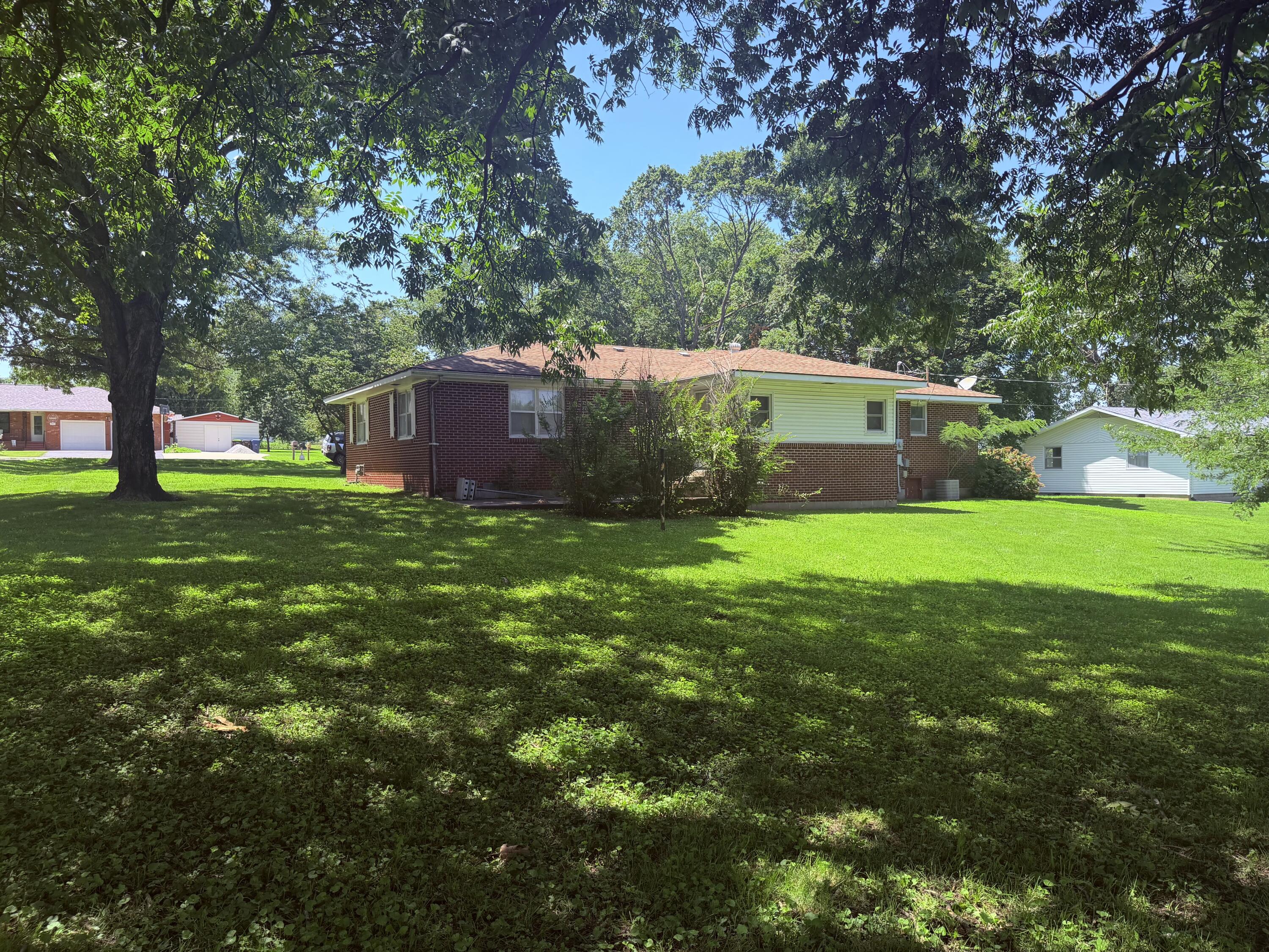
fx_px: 880
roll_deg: +1.5
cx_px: 634
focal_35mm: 24
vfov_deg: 56.8
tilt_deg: +0.4
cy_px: 476
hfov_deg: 71.6
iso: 100
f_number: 1.78
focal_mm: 6.76
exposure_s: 1/1211
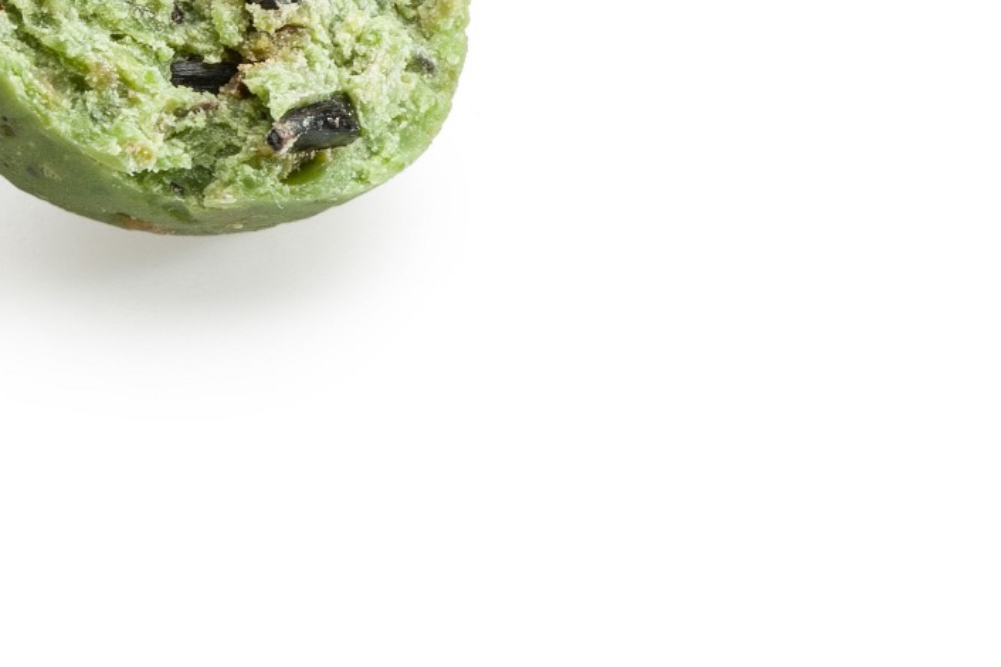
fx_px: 8087
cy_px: -62
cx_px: -173
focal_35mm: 291
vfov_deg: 4.7
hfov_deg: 7.0
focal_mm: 105
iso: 200
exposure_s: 1/125
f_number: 29
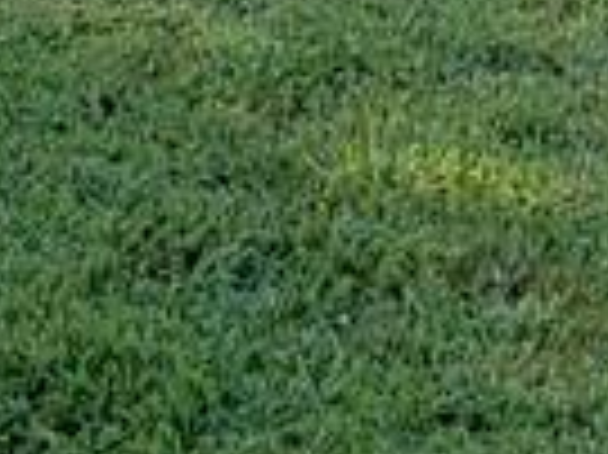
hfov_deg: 10.0
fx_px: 3457
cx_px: 86
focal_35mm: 197
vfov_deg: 6.4
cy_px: -1223
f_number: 2.4
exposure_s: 1/340
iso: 50
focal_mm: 4.3
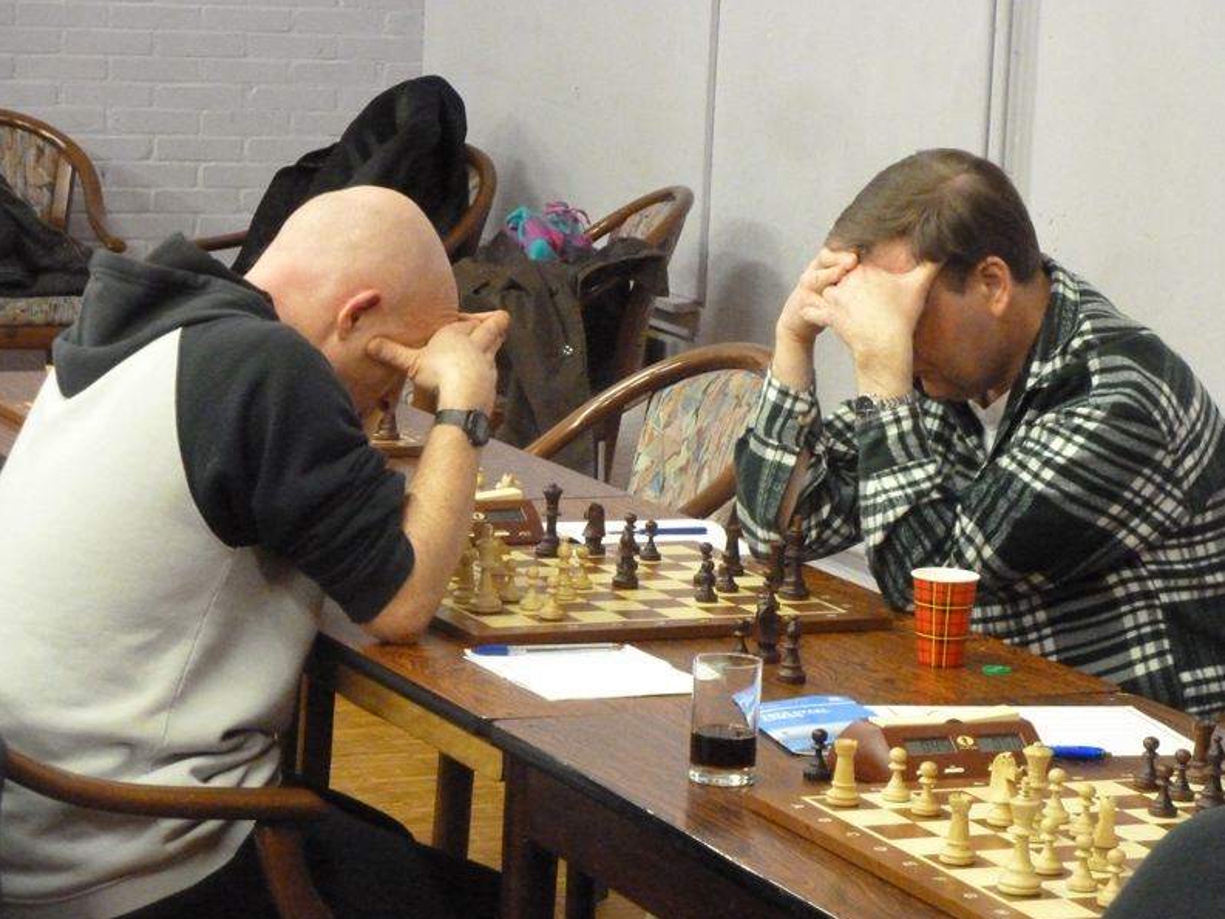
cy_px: 460
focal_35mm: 120
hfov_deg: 16.4
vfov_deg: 12.4
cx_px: 616
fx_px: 4247
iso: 1250
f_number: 4.4
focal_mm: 19.5
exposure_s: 1/15
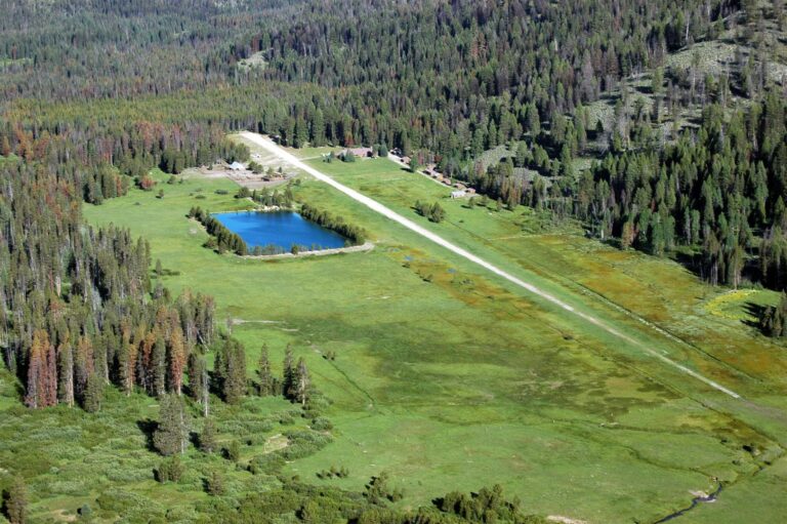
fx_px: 1704
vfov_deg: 17.5
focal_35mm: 78
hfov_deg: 26.0
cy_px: 262
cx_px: 394
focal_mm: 52
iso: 200
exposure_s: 1/320
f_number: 9
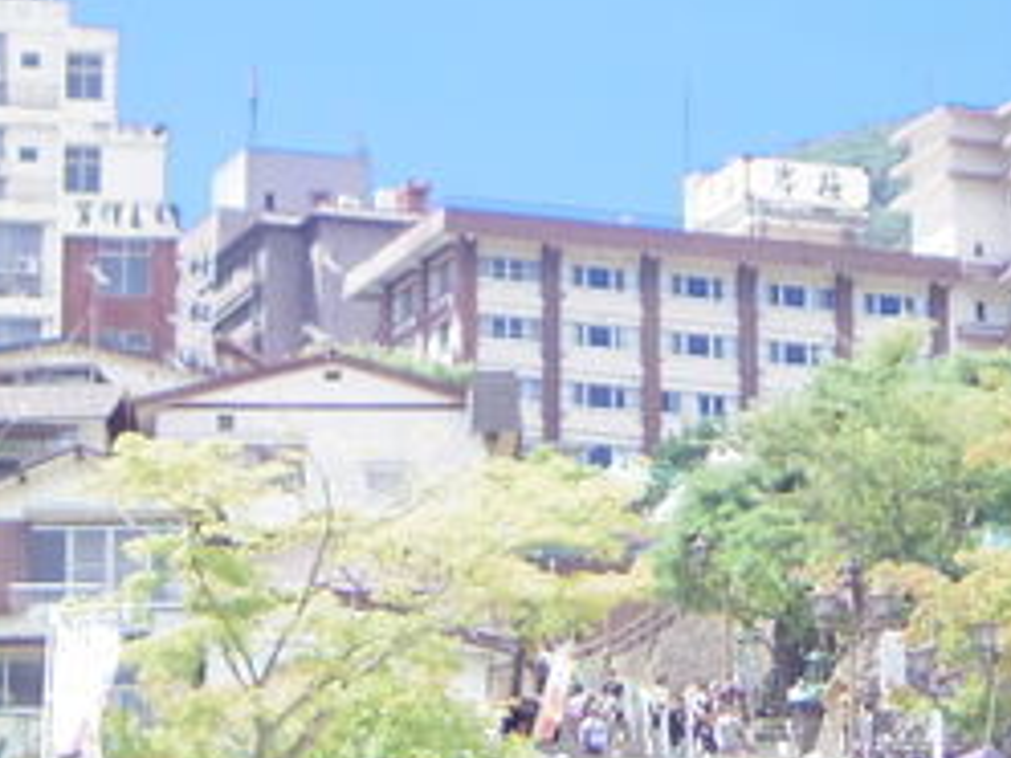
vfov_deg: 7.6
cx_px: 640
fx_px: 5666
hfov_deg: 10.2
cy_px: 33
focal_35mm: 194
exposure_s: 1/2000
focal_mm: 8.5
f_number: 1.9
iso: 250
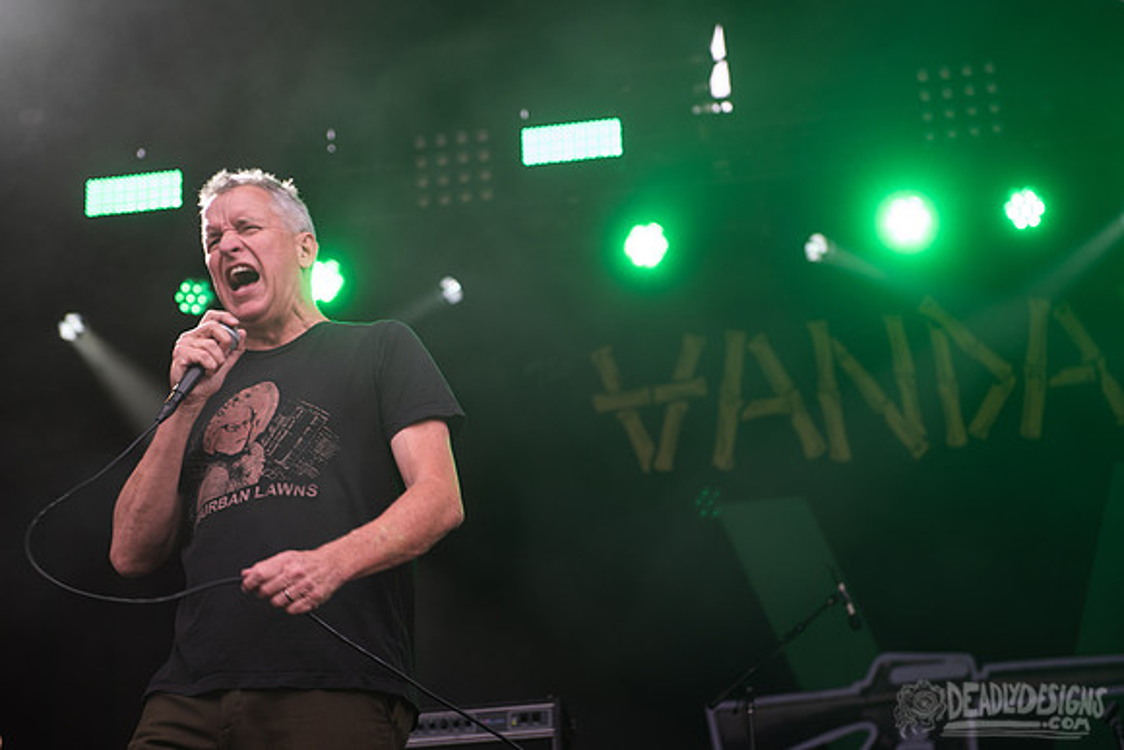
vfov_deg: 16.9
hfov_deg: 25.1
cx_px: 511
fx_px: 2519
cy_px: 397
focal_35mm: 81
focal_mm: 70
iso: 200
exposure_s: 1/160
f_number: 4
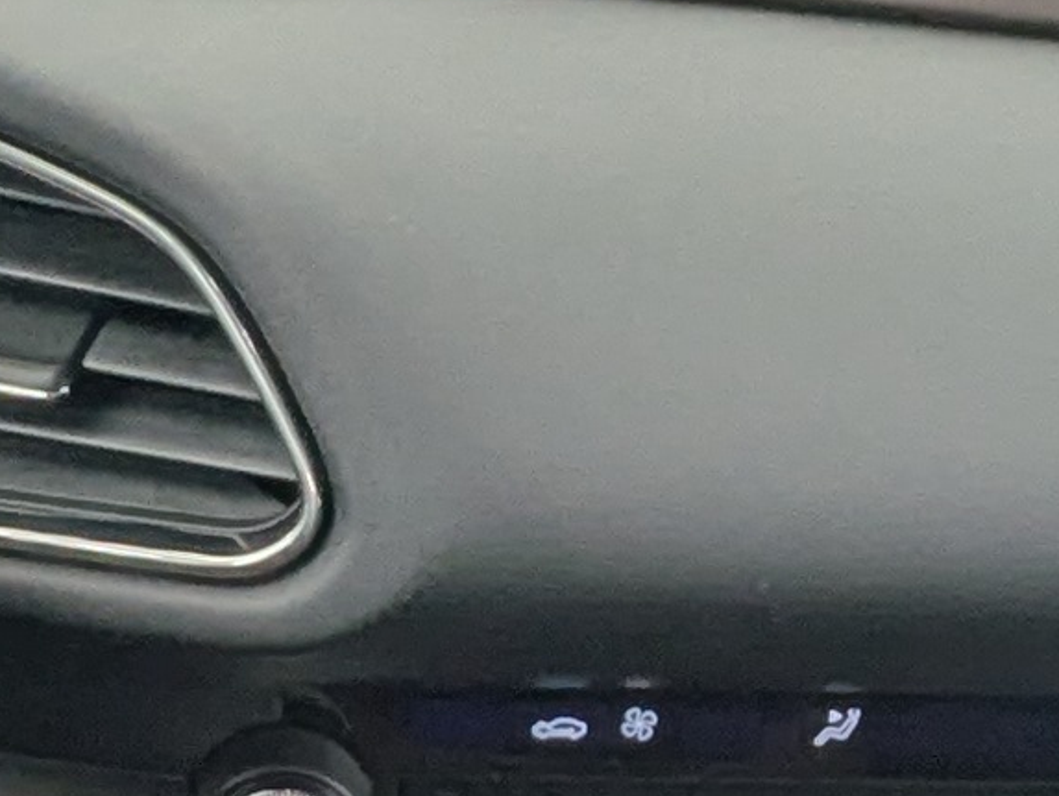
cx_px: 527
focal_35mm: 114
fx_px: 3491
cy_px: 1690
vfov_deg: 11.5
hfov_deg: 17.2
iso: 76
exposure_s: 1/29
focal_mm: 2.35
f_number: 2.2
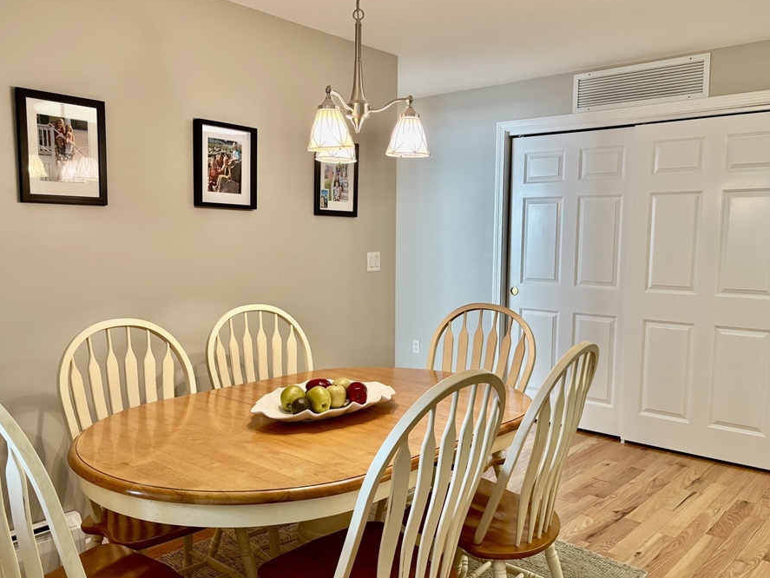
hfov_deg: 59.9
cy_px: 307
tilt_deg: -6.9
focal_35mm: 30
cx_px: 353
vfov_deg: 46.8
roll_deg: -0.4
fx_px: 668
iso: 100
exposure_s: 1/60
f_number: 1.6
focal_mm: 5.96
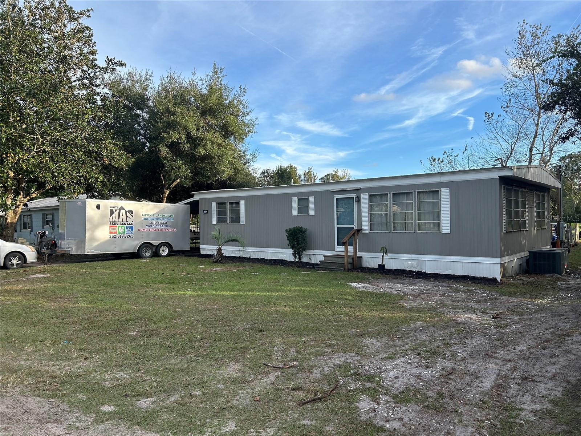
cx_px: 290
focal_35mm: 26
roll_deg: +1.2
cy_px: 218
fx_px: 436
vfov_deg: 53.1
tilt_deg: +0.1
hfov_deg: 67.3
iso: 50
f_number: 1.5
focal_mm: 5.7
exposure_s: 1/1553
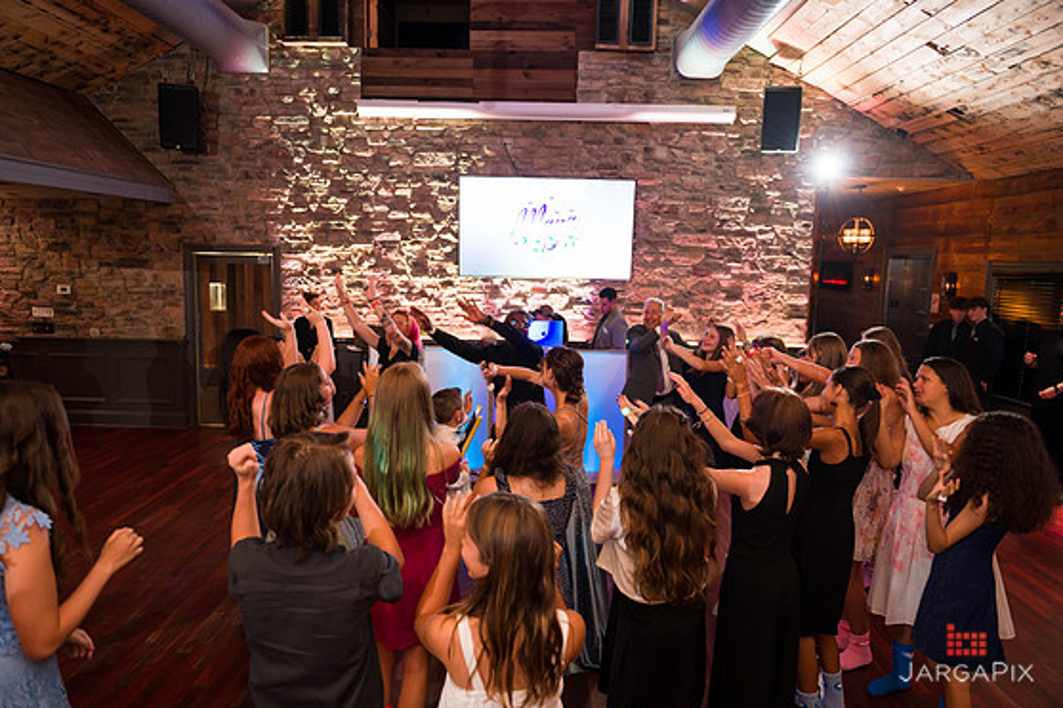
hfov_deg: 71.5
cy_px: 355
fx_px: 738
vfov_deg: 51.3
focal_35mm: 25
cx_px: 529
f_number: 3.2
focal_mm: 24
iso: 1250
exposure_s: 1/125
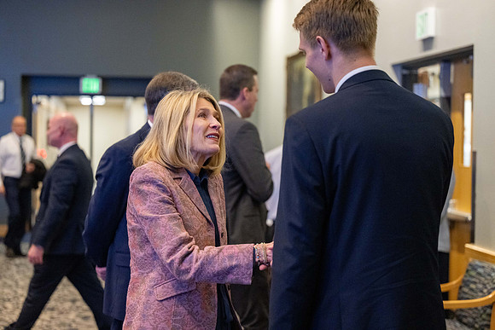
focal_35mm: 70
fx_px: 963
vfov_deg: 19.5
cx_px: 248
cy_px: 165
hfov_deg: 28.8
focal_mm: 70
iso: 6400
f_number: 2.8
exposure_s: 1/250
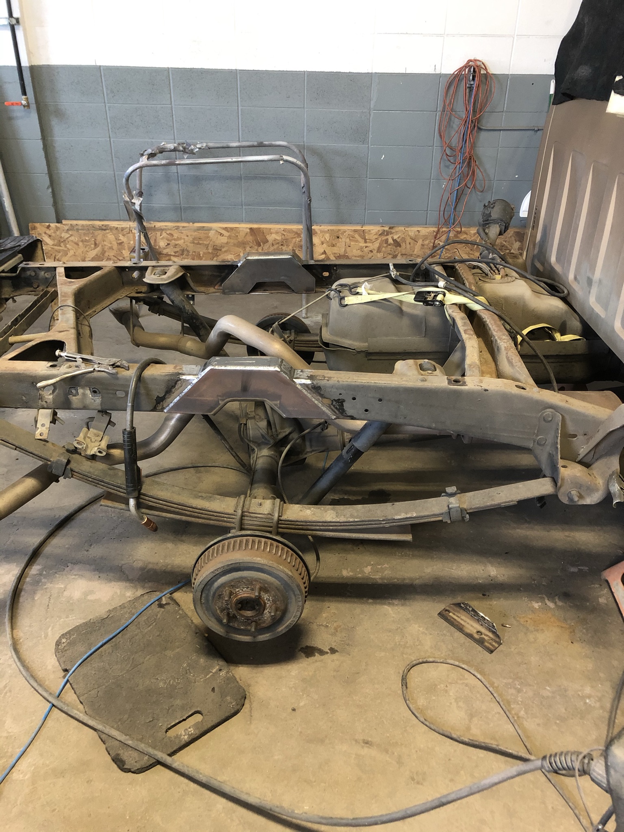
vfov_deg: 63.4
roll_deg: -1.1
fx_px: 673
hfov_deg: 49.7
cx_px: 312
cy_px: 416
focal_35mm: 28
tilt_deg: -29.3
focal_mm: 3.99
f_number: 1.8
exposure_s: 1/13
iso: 100
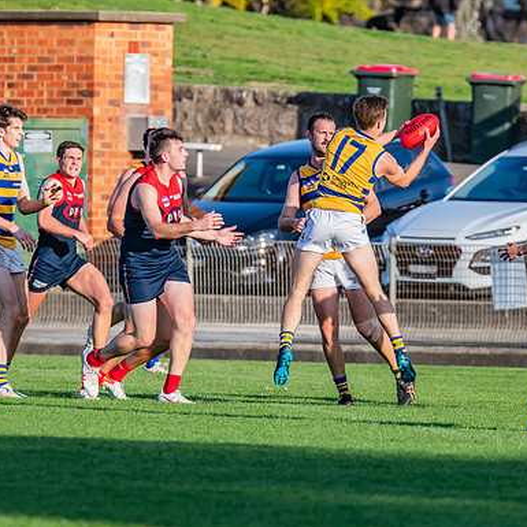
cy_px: 201
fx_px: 11075
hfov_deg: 2.7
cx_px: 364
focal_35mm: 643
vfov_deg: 2.7
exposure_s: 1/1600
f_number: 7.1
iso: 800
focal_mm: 380
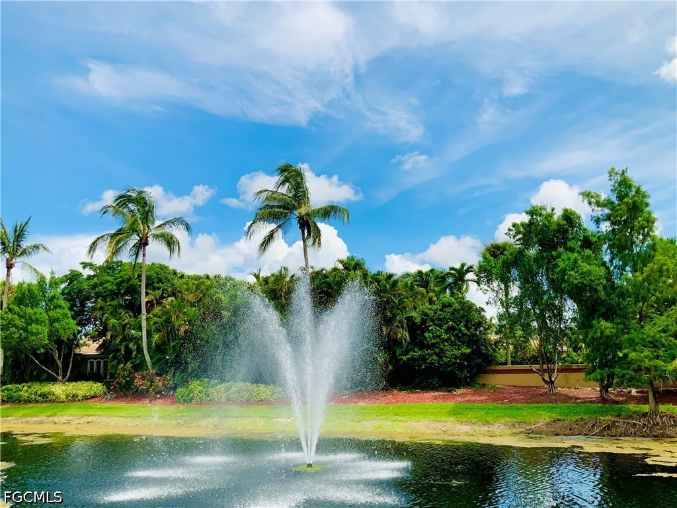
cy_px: 254
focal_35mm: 29
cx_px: 338
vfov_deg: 48.2
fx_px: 567
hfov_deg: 61.7
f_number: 1.8
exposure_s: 1/2538
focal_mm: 3
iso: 20
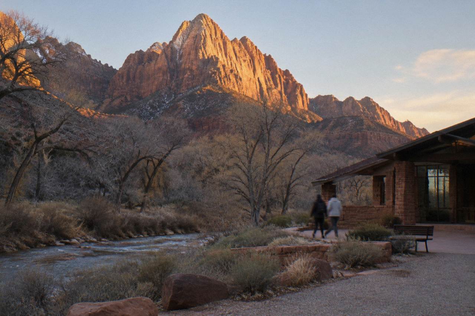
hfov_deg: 54.4
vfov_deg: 37.8
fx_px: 462
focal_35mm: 35
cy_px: 158
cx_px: 238
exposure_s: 1/250
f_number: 11
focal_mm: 35
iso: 400
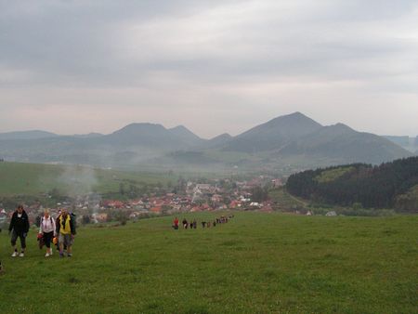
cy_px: 157
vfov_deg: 39.7
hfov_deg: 51.3
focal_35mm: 36
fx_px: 435
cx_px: 209
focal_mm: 6
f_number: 4.8
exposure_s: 1/400
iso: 200
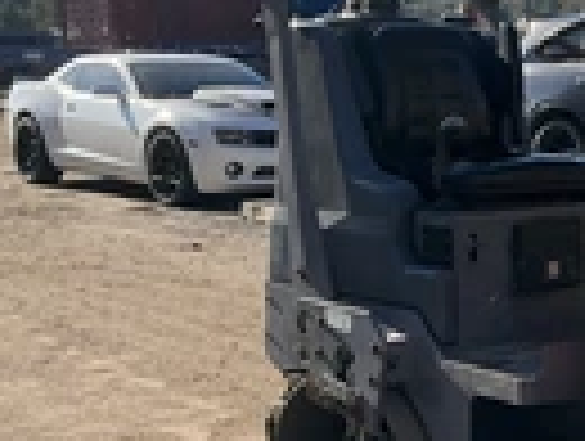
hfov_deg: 21.5
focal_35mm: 89
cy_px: 274
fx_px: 1507
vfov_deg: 16.6
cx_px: 531
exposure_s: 1/1490
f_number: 1.8
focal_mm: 3
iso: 25
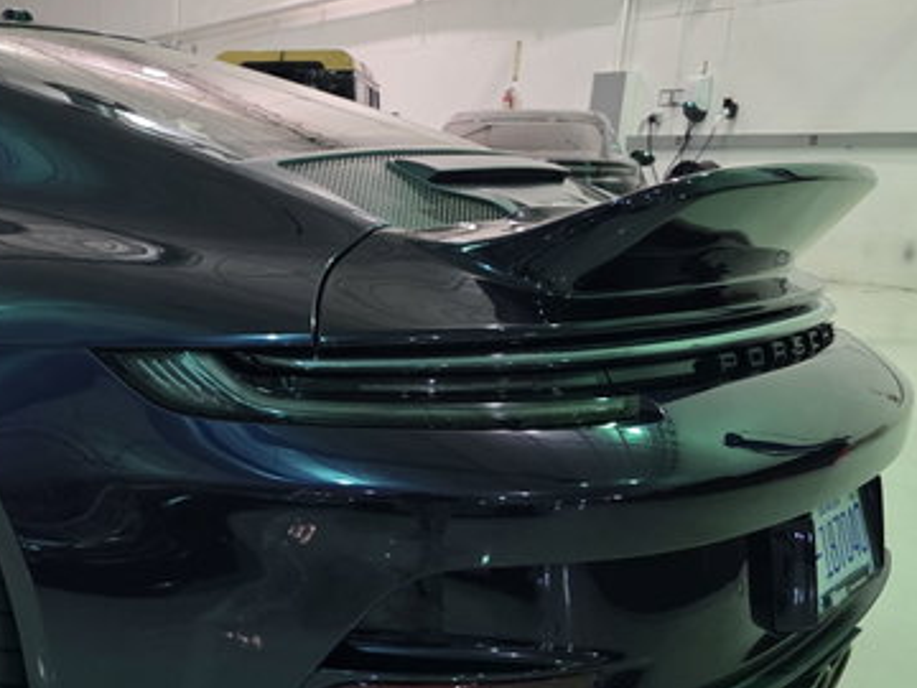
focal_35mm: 49
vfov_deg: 29.3
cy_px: 510
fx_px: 1298
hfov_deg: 35.9
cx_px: 43
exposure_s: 1/120
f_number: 1.7
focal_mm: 6.3
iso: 500
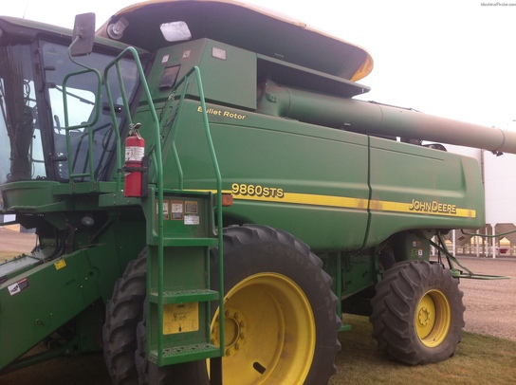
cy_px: 192
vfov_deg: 40.6
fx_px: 521
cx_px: 258
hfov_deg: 52.7
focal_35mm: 35
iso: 80
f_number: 2.8
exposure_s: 1/183
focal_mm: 3.85
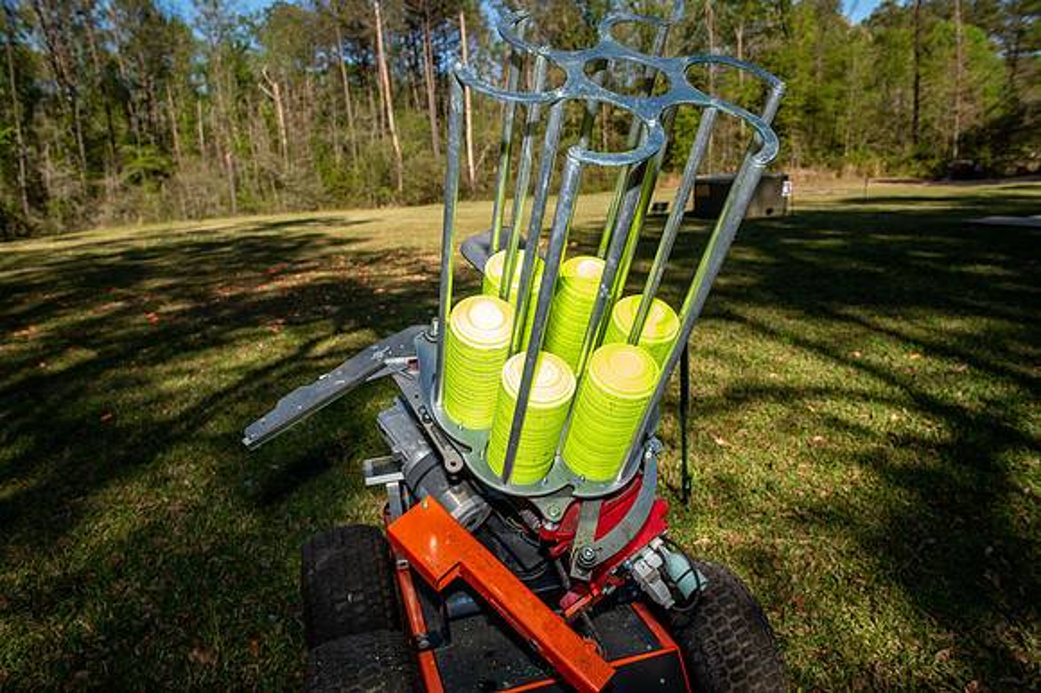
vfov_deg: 53.1
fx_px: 694
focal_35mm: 24
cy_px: 346
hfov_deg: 73.8
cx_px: 520
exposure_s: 1/250
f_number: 6.3
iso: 50
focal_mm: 24
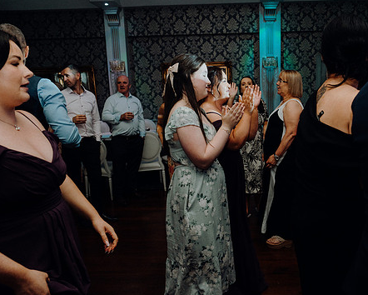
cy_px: 159
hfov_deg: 55.3
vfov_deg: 45.8
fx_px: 349
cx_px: 220
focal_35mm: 32
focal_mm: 26
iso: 2500
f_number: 3.5
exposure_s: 1/160
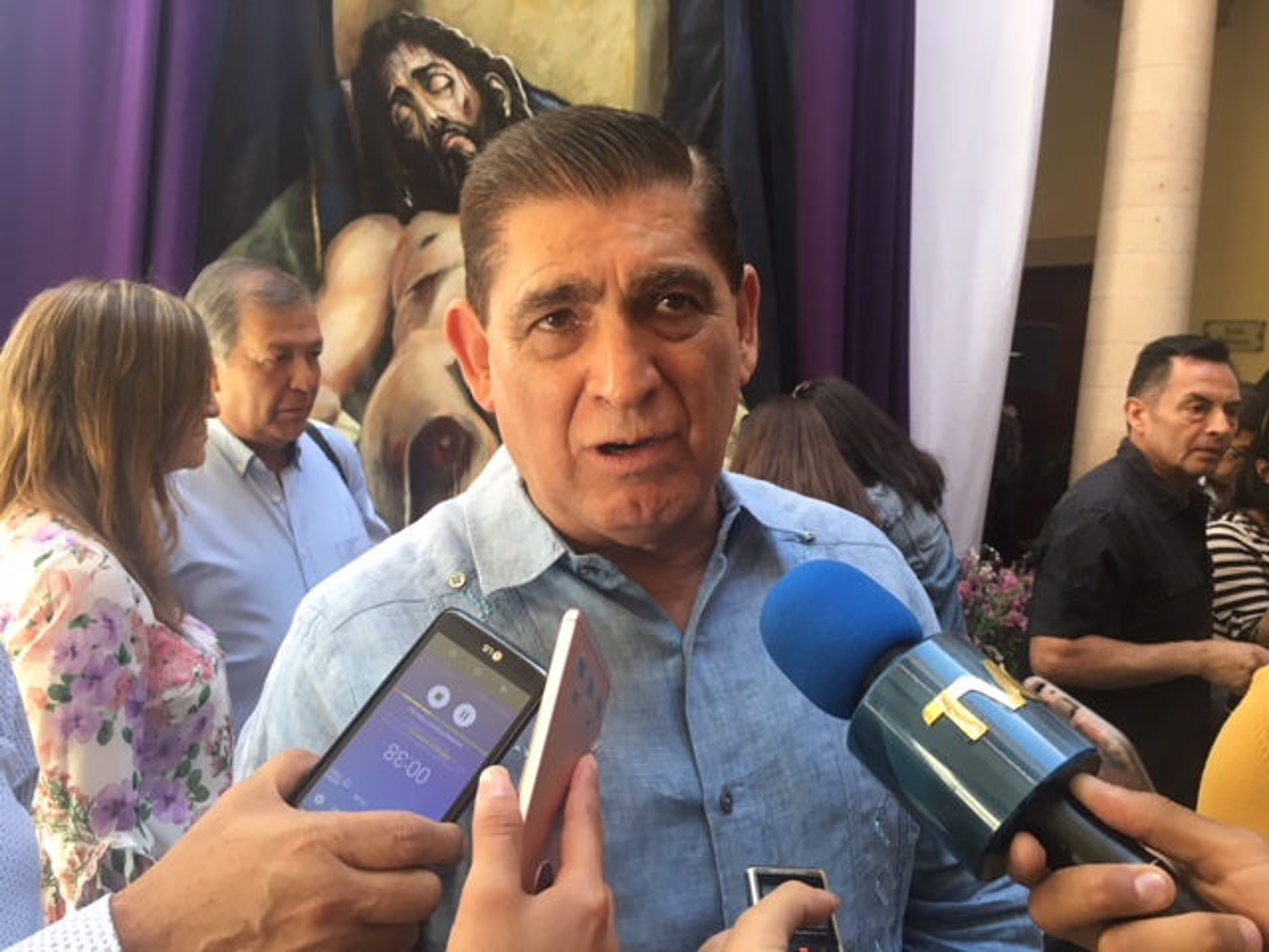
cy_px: 476
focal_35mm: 29
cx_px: 634
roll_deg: -4.9
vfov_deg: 48.2
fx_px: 1063
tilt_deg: -4.6
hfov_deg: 61.7
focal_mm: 4.15
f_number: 2.2
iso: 32
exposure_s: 1/40
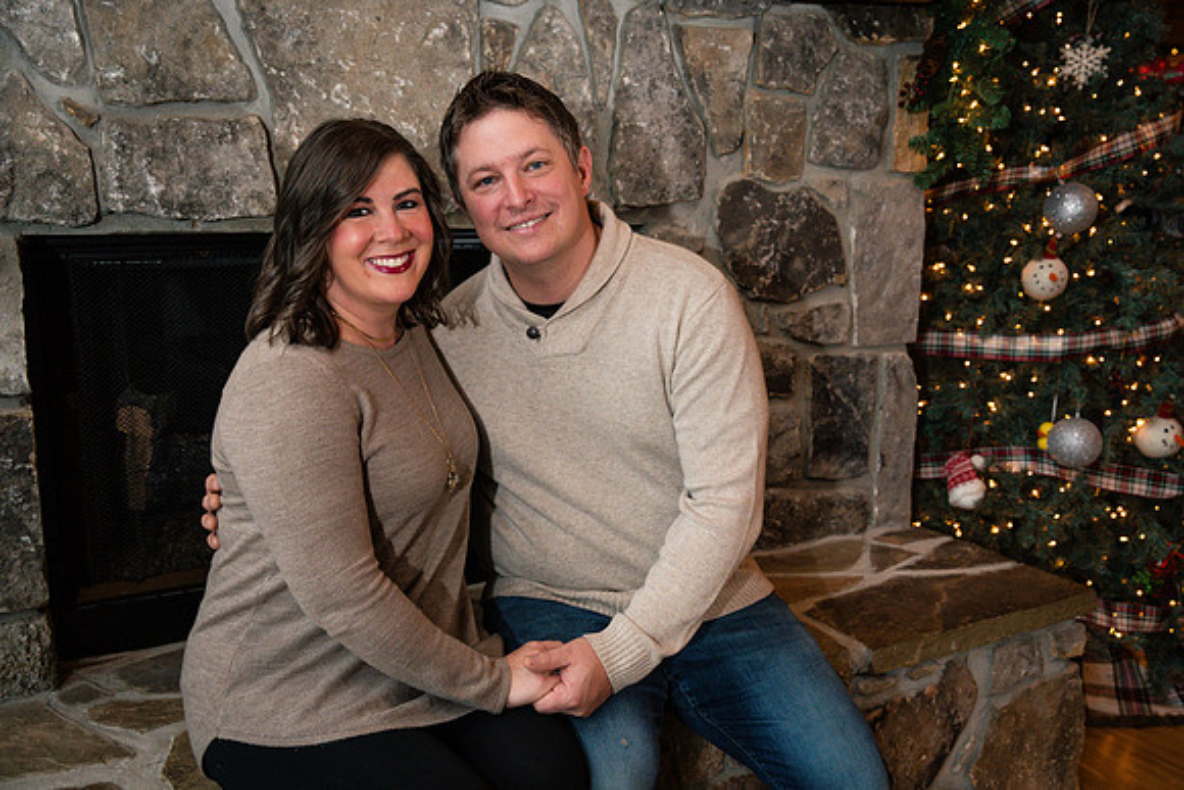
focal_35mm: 35
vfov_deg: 37.9
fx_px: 1151
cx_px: 592
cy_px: 395
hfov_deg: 54.4
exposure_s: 1/250
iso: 800
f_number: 4.5
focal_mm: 35
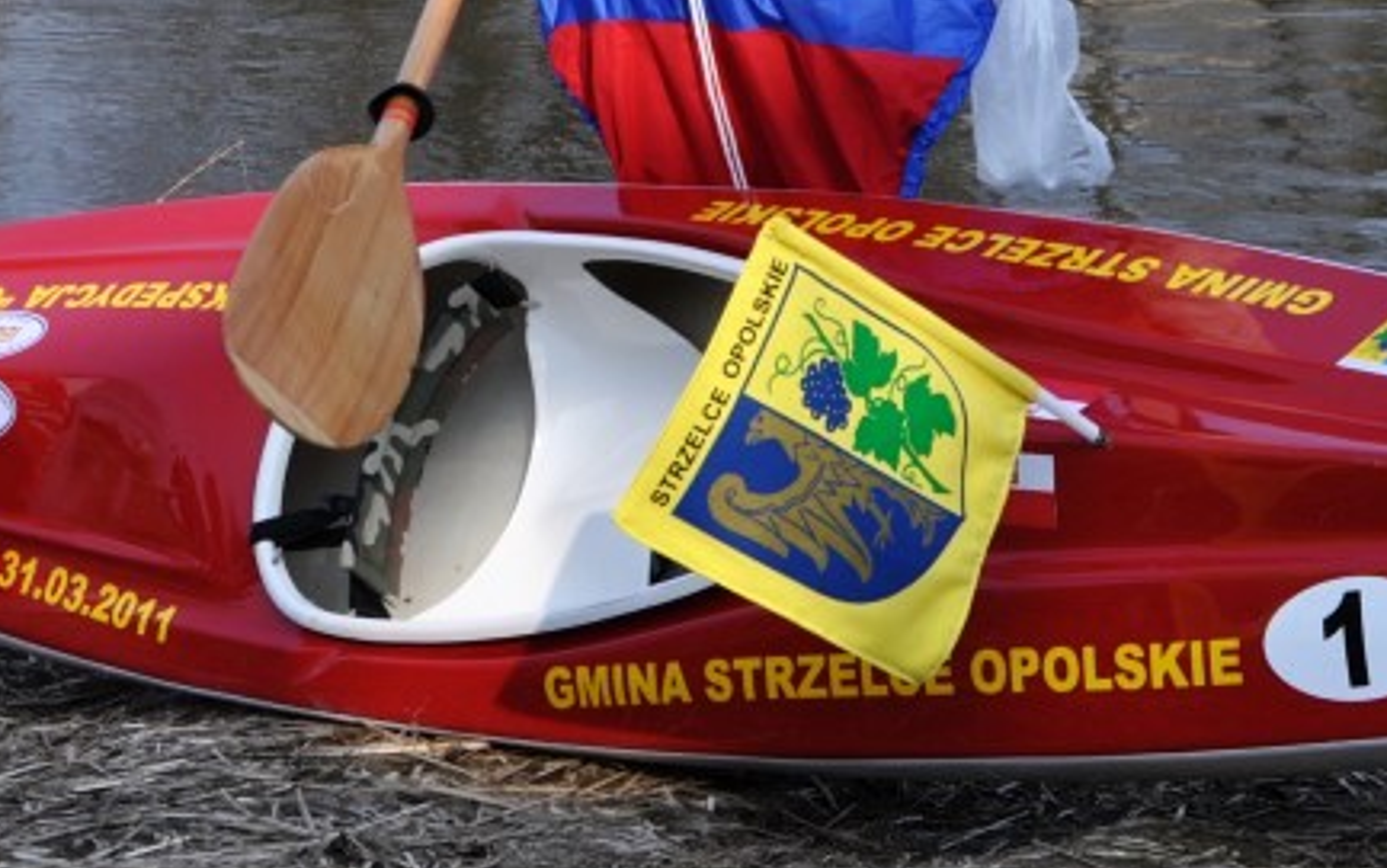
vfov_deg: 8.8
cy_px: -70
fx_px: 5597
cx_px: 926
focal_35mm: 148
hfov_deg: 14.1
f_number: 9
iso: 200
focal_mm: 42
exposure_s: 1/320
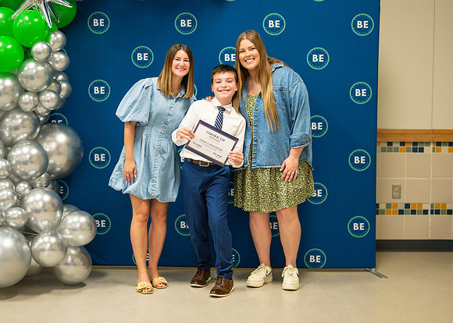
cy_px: 154
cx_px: 220
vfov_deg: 22.3
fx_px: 820
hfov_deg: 30.9
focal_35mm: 64
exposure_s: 1/400
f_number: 1.2
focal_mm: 50
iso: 1000
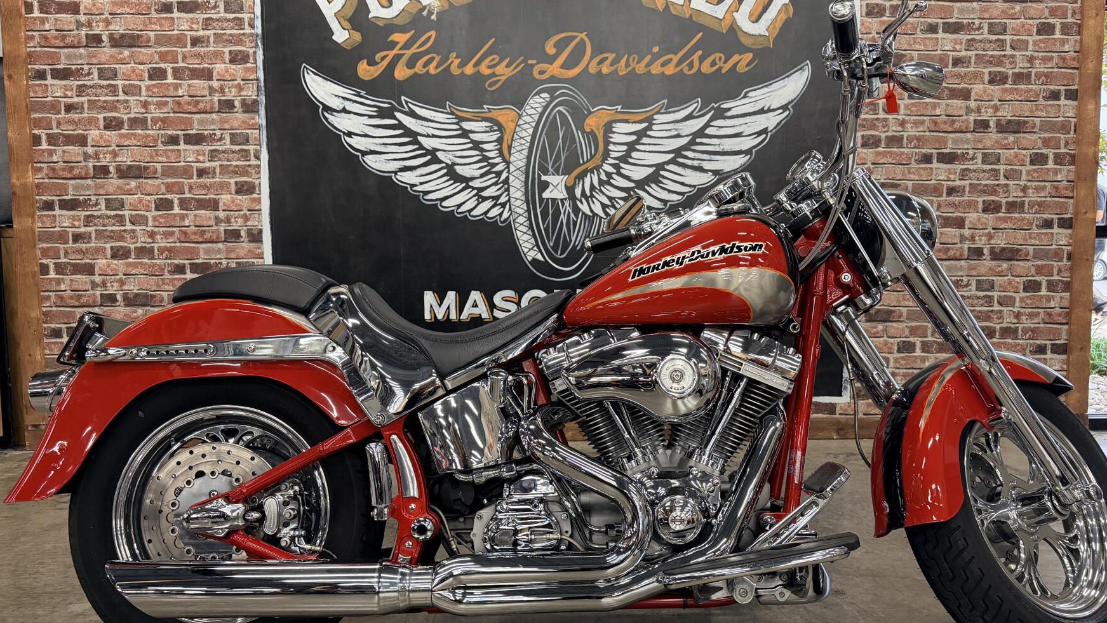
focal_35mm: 30
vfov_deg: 39.0
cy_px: 318
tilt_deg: -5.0
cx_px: 577
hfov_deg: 64.3
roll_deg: +1.1
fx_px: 881
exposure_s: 1/120
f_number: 1.78
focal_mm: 6.76
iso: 250
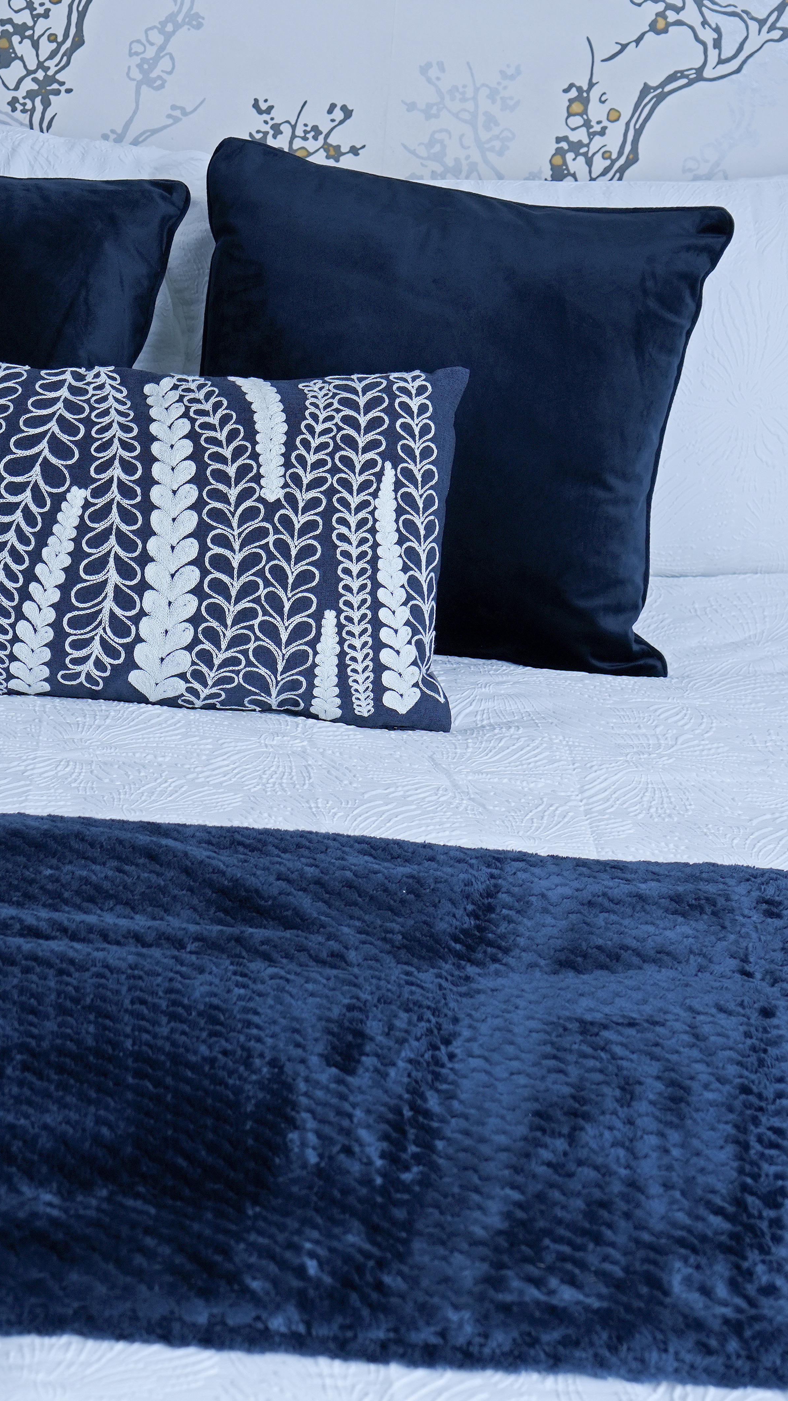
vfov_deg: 35.4
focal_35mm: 59
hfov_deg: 20.2
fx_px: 2191
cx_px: 184
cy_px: 666
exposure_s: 1/125
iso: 400
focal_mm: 34
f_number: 5
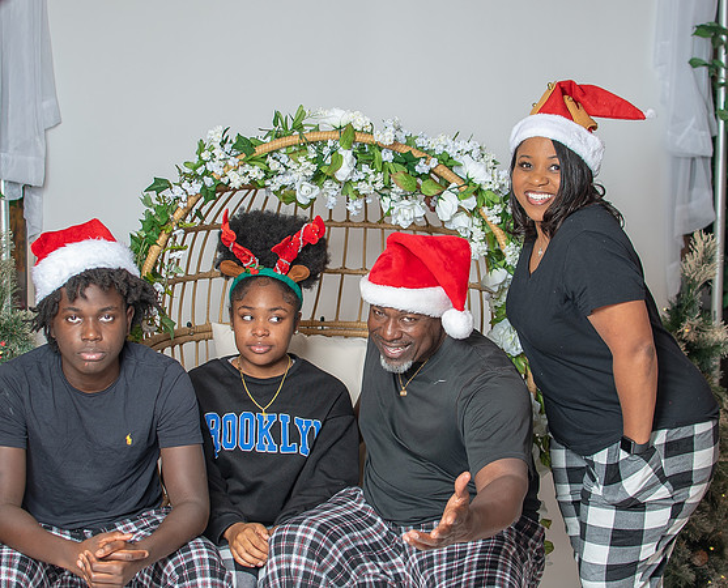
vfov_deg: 24.3
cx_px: 351
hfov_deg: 29.9
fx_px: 1363
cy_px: 273
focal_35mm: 63
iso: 100
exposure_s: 1/250
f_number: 3.2
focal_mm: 35
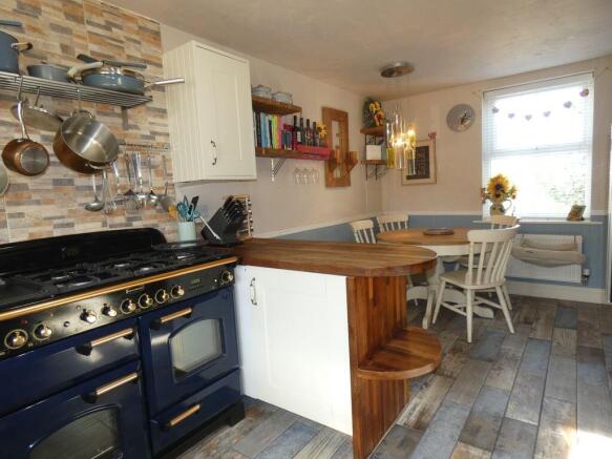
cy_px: 230
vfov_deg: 66.0
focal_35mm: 20
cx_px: 306
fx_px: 354
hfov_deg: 81.8
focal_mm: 3.6
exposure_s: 1/60
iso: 250
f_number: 2.8
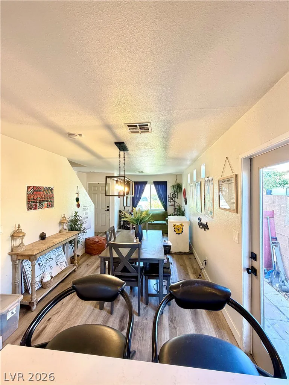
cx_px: 144
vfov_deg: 102.1
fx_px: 156
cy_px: 192
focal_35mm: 14
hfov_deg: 85.7
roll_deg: +0.1
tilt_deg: +0.5
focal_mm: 2.22
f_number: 2.2
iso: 250
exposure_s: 1/60
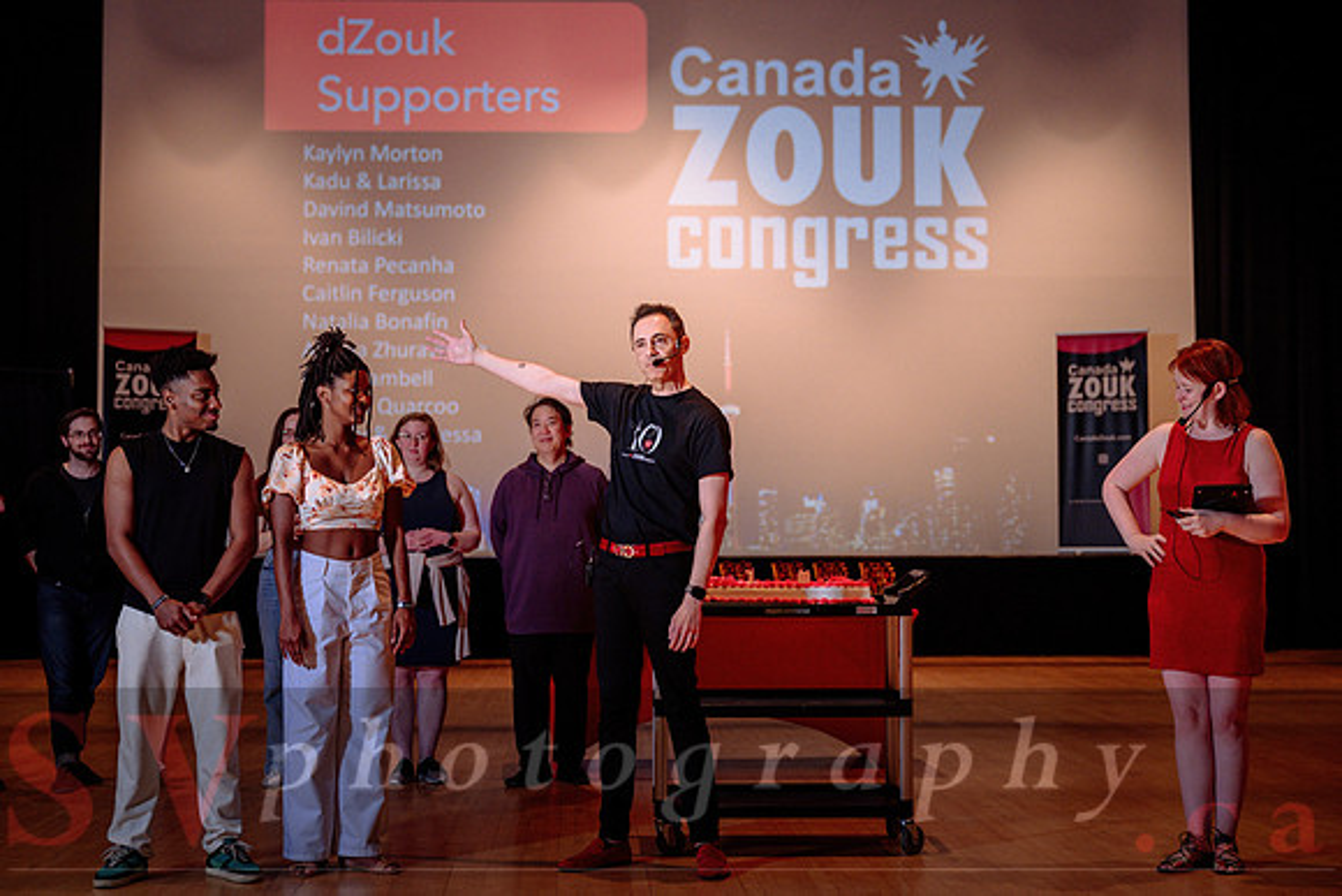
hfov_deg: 34.9
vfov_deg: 23.7
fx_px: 2135
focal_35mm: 57
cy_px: 448
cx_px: 671
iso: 1600
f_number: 3.2
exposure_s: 1/160
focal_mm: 55
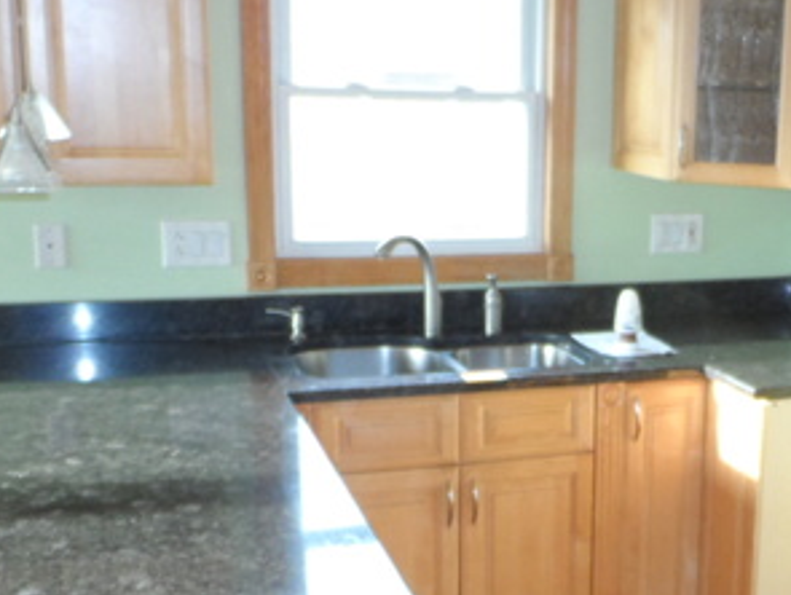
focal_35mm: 52
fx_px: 1190
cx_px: 609
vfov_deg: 28.0
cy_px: 386
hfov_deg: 35.8
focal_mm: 4
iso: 240
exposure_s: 1/30
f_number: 3.2
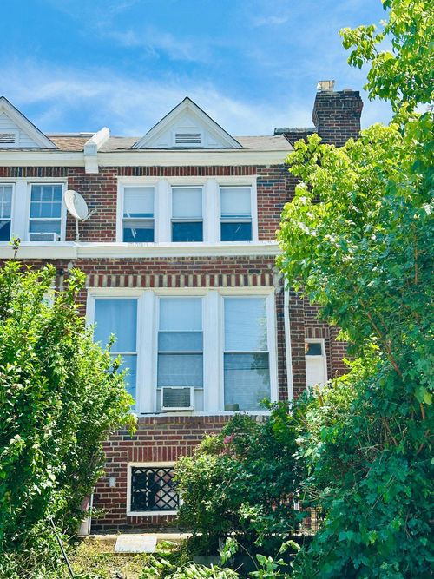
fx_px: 803
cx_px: 217
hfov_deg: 30.3
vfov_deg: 39.7
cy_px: 290
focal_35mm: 48
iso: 64
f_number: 1.78
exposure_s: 1/2532
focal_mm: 6.86
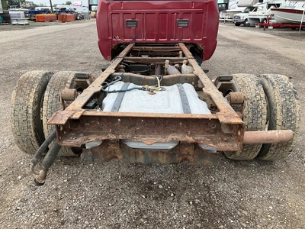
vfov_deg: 48.2
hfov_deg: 61.7
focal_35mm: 29
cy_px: 114
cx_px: 152
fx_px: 256
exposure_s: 1/159
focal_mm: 3
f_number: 1.8
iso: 20
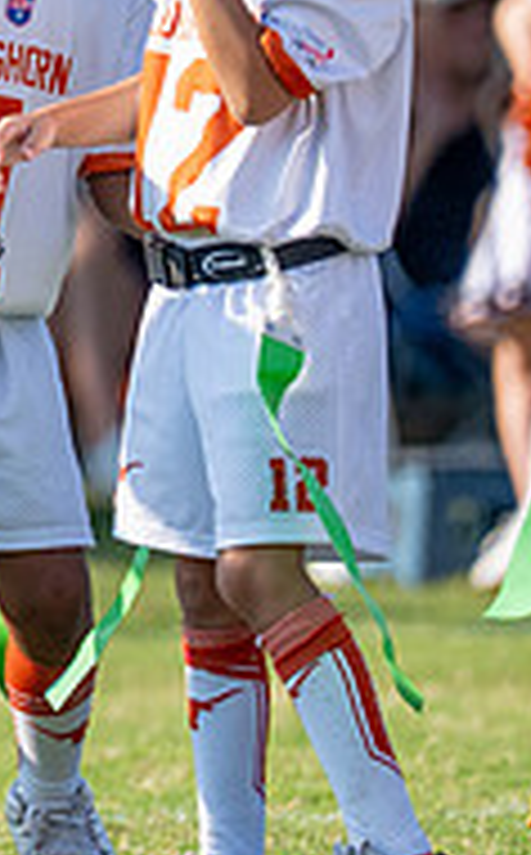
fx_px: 28610
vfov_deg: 1.7
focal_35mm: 1230
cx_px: -562
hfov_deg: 1.1
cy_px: 51
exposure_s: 1/2500
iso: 200
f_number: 2.8
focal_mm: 200
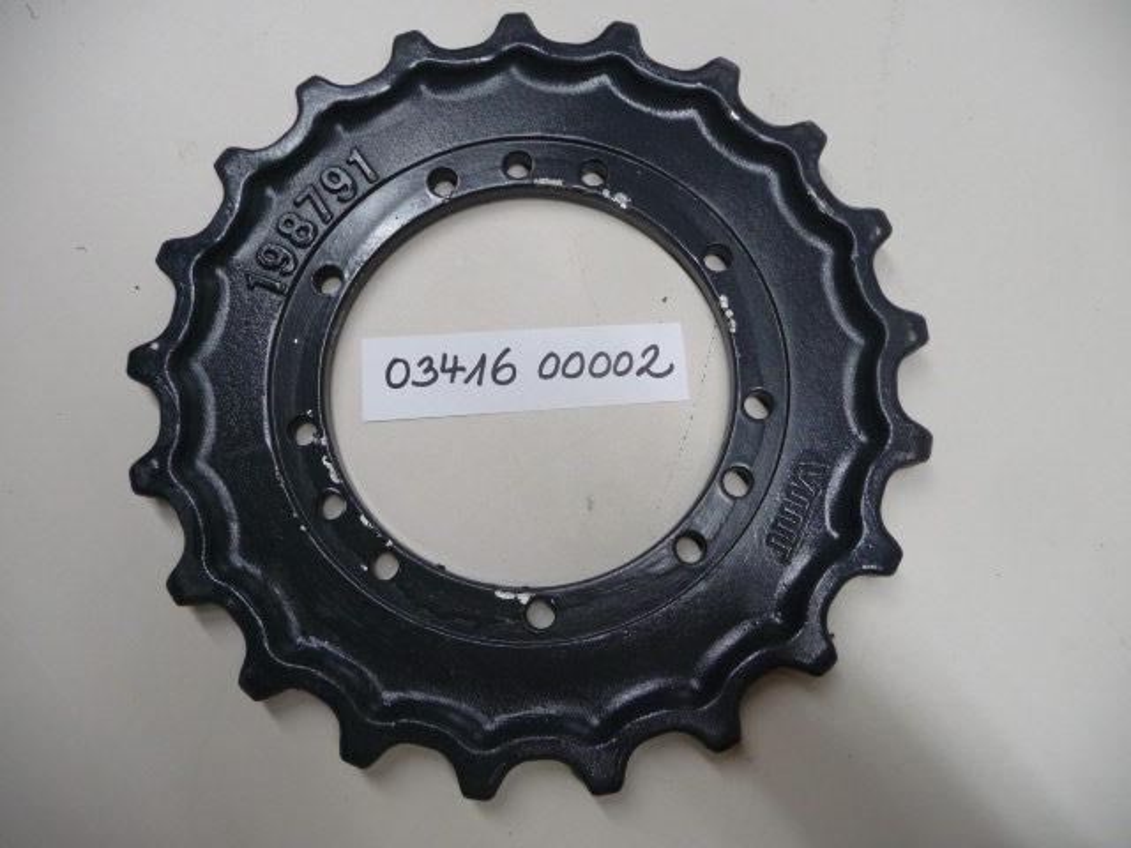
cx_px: 566
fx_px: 915
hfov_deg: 63.4
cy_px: 424
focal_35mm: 28
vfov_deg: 49.7
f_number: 3.3
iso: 160
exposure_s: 1/30
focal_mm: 4.7
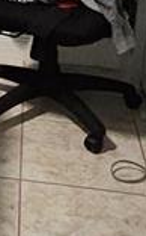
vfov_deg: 18.6
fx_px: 677
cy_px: -47
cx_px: -134
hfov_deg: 11.3
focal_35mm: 106
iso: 640
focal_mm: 1.74
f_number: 2.2
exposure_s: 1/30
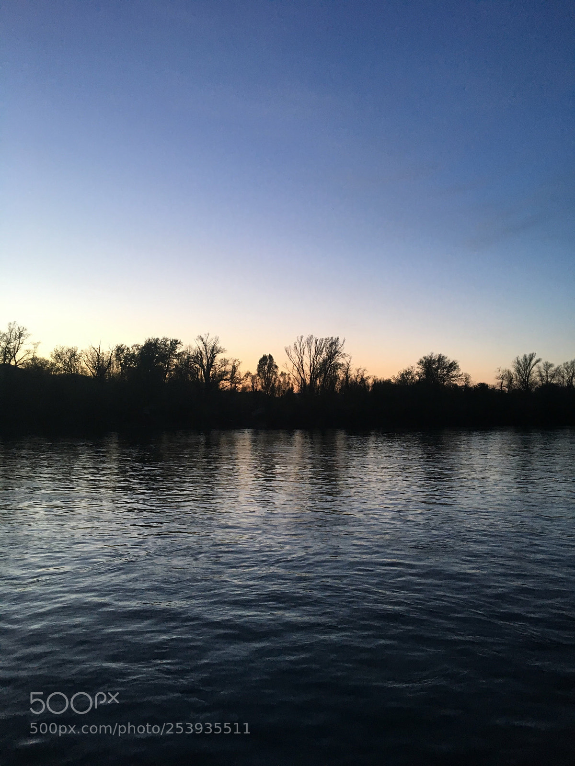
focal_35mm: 29
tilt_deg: +3.6
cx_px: 288
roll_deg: -0.6
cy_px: 383
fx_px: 642
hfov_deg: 48.2
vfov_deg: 61.7
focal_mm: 4.15
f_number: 2.2
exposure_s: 1/33
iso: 40
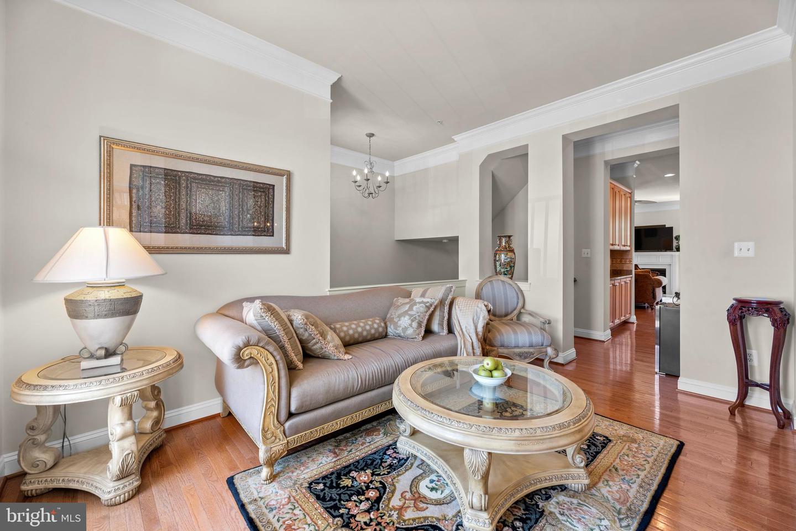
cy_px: 266
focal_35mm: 14
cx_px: 398
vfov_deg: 81.2
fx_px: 310
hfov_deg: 104.2
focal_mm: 14
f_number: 8
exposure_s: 1/8
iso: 160
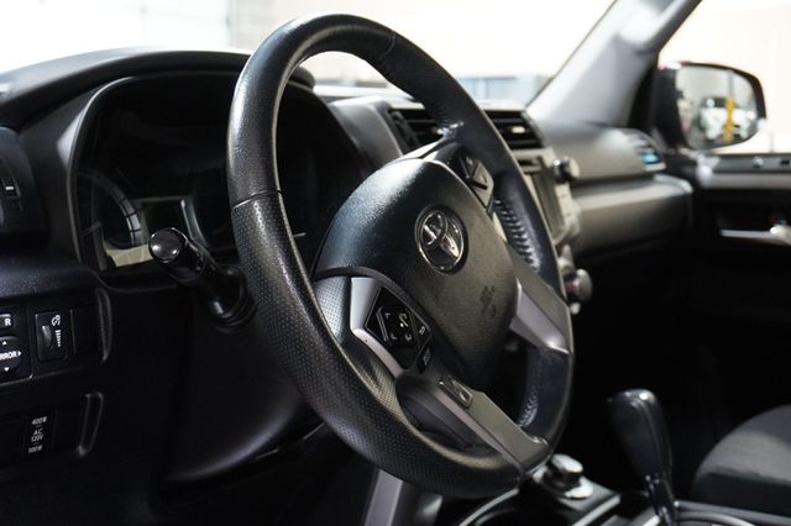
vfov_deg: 28.0
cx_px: 396
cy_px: 263
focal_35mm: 48
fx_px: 1054
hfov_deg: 41.1
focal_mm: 32
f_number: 5
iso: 6400
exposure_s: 1/30
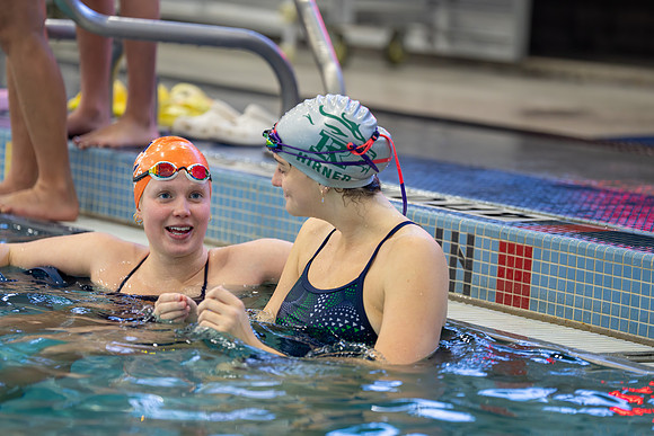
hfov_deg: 12.4
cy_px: 218
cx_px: 327
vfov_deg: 8.3
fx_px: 3000
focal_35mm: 165
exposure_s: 1/320
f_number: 2.8
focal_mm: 163
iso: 1250
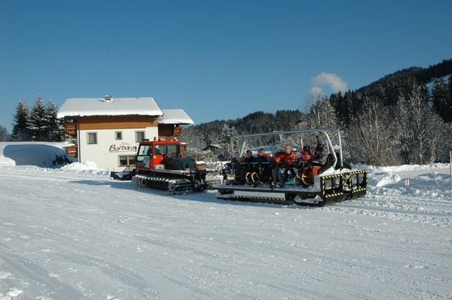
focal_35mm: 33
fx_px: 414
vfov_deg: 39.9
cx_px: 226
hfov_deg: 57.3
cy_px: 150
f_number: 11
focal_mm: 22
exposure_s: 1/500
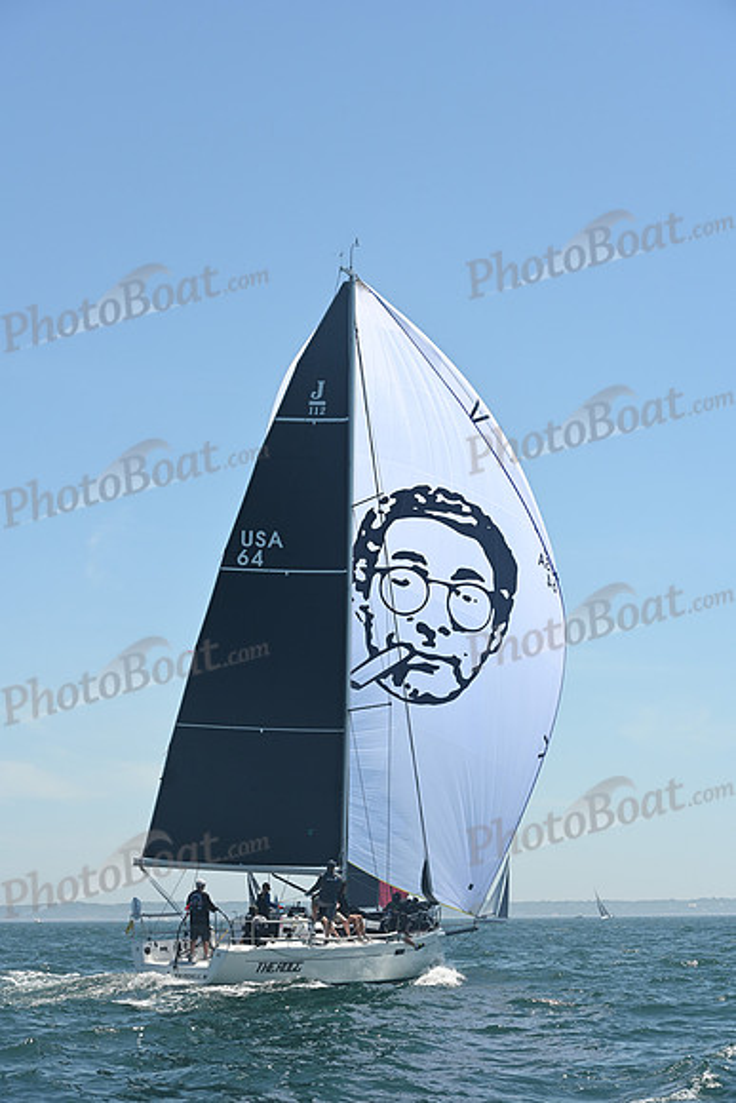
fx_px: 2145
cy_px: 552
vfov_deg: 28.8
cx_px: 368
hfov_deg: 19.5
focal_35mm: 70
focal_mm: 70
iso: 320
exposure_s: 1/1000
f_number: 7.1
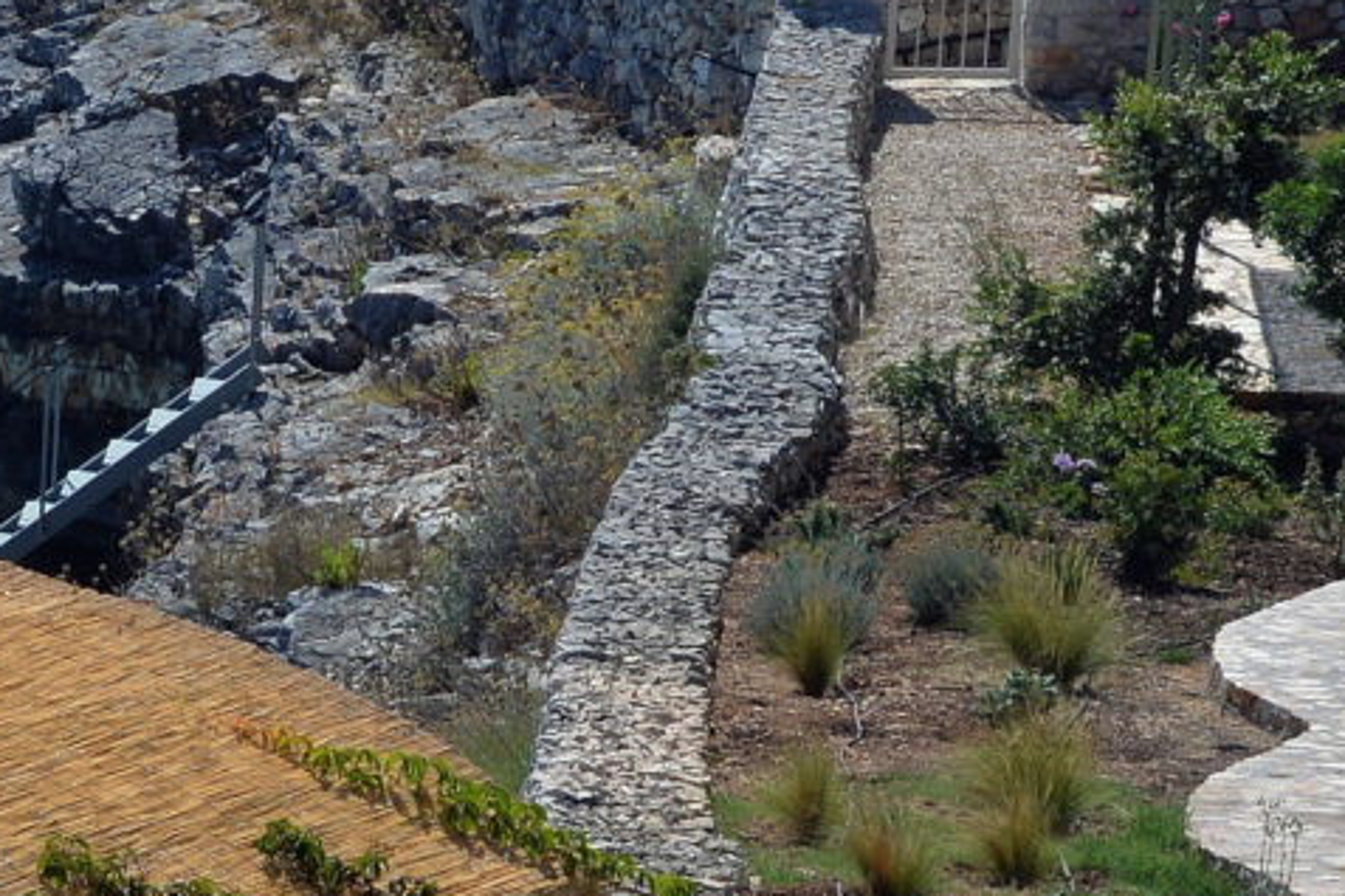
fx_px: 8817
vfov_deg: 5.8
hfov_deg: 8.4
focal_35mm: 236
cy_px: 1021
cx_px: -1165
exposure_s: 1/250
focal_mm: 44
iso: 100
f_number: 8
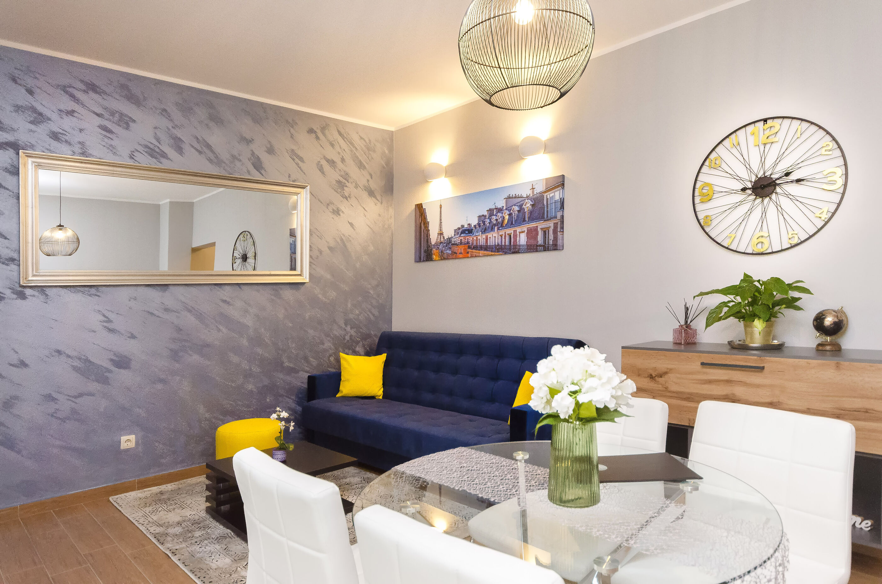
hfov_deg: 77.4
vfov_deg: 55.9
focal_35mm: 22
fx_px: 550
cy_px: 292
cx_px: 441
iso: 3200
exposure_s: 1/60
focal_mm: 15
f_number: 5
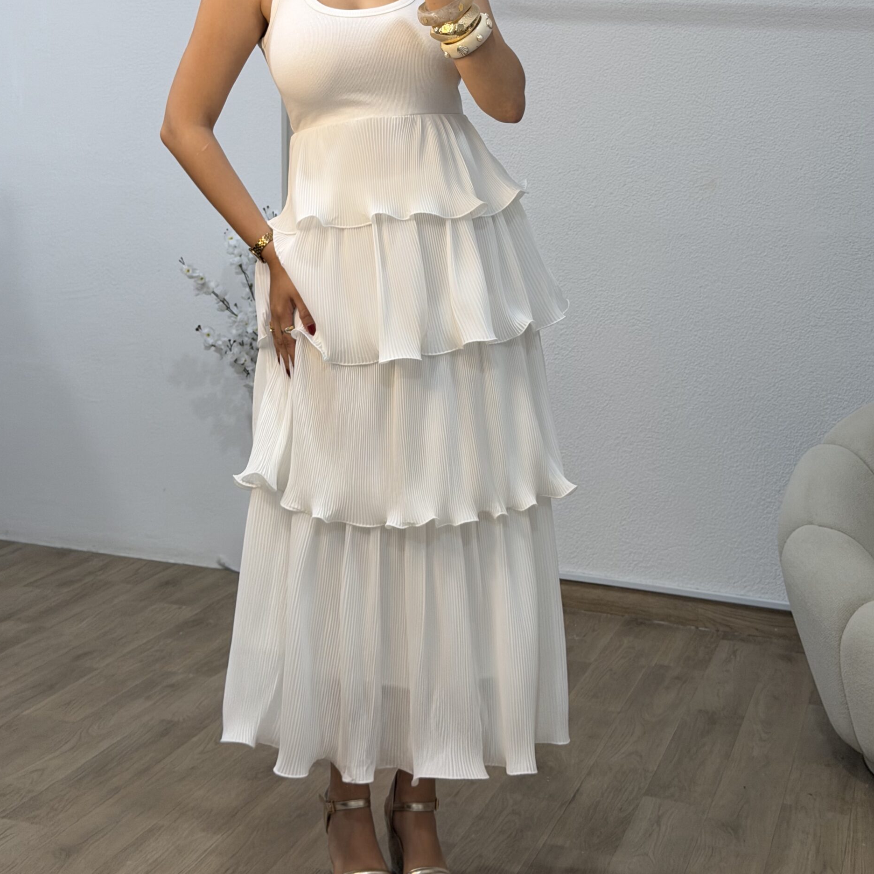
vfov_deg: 29.3
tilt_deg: -24.1
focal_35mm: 58
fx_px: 1657
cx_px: 427
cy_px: 287
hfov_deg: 29.6
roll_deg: -2.5
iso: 64
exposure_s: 1/96
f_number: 1.78
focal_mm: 6.76
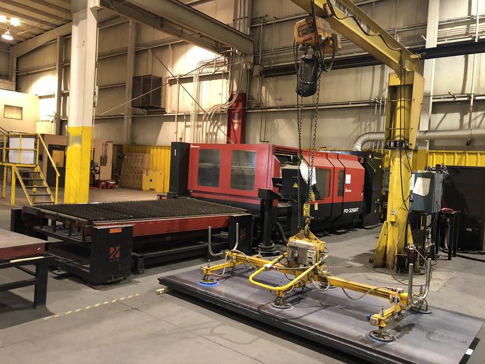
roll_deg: -2.9
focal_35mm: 28
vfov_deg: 49.7
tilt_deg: -1.1
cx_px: 242
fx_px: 392
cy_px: 182
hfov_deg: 63.4
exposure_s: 1/13
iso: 100
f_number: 1.8
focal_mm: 3.99
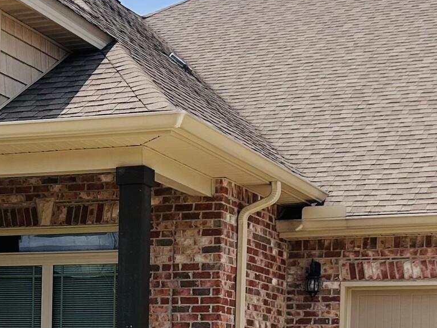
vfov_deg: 14.3
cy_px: 376
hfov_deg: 19.3
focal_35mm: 101
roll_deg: -0.9
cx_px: 99
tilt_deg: +0.7
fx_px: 1275
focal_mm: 5.7
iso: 50
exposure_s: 1/7463
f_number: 1.5
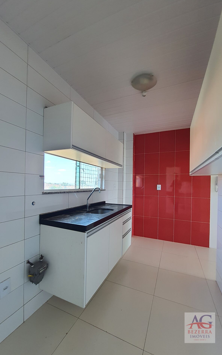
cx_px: 108
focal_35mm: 14
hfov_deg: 78.6
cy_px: 179
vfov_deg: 105.3
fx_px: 136
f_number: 2.2
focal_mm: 1.74
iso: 64
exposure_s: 1/60
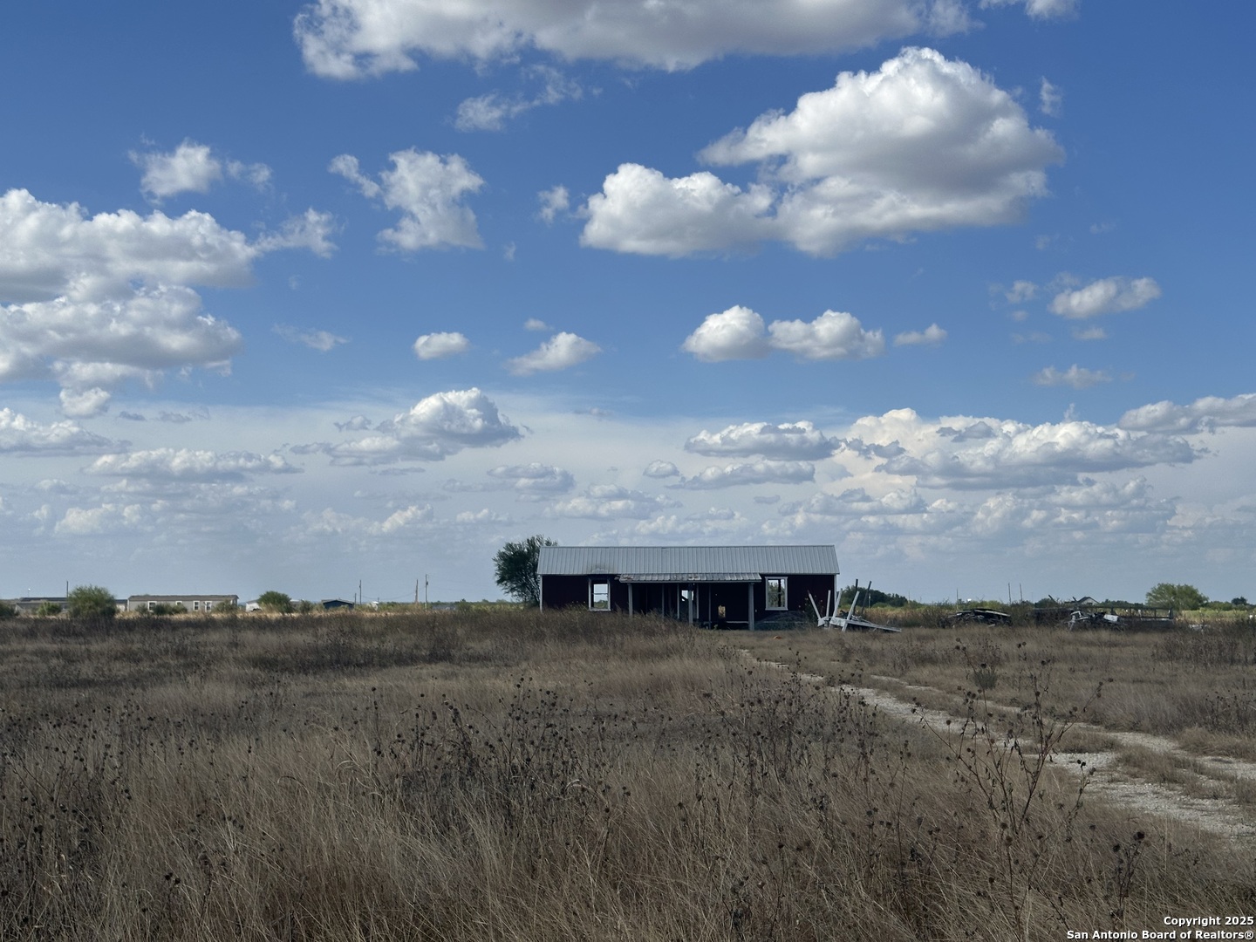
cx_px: 628
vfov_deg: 30.3
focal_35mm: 48
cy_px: 471
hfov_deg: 39.7
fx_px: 1742
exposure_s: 1/6211
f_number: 1.78
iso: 64
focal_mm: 6.86
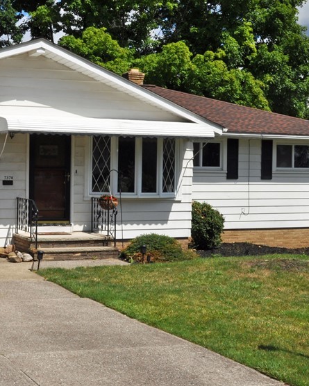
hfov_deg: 22.8
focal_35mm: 66
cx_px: 56
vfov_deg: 28.7
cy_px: 184
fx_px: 754
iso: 200
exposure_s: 1/200
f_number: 22
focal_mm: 24
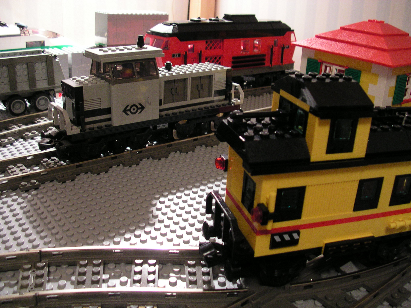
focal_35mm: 37
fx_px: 439
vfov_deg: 38.7
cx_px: 206
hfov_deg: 50.1
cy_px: 154
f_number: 2.7
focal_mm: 5.6
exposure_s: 1/1.3
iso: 200
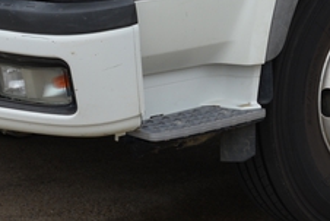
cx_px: 422
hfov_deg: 12.5
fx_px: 1458
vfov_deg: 8.3
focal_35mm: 159
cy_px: -211
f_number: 8
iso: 100
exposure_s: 1/250
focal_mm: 35
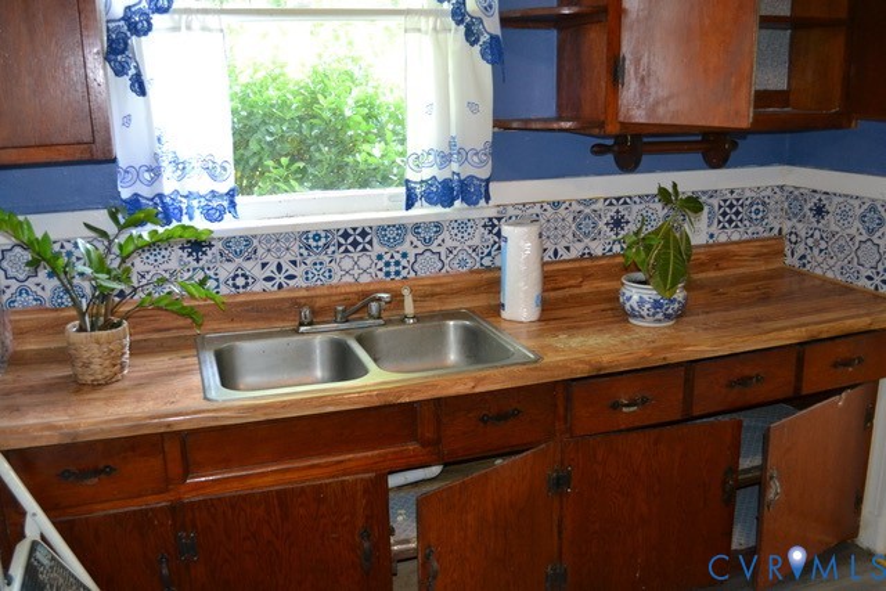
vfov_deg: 40.0
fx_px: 812
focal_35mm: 33
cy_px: 296
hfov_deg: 57.2
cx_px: 443
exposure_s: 1/60
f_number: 3.8
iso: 1400
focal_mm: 22
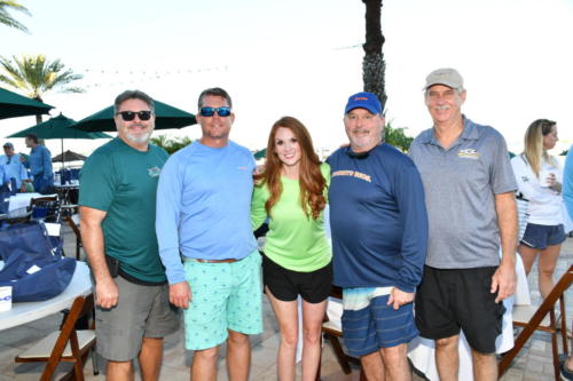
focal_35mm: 30
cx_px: 286
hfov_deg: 61.9
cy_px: 190
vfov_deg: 43.6
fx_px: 477
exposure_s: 1/160
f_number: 8
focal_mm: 20
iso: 400
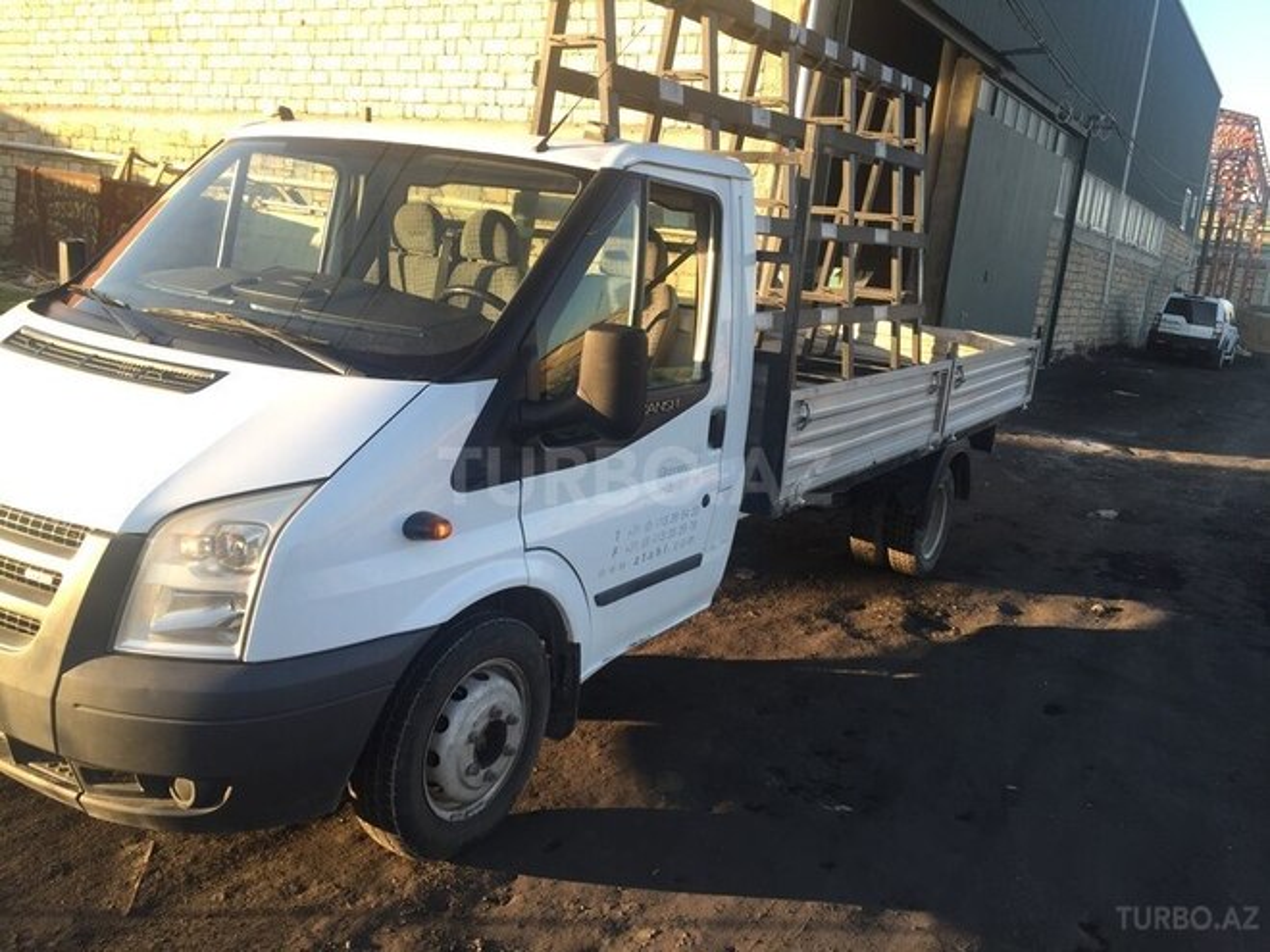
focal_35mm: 29
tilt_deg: -11.7
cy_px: 476
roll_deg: -5.5
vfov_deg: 48.2
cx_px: 635
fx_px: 1064
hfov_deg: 61.7
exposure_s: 1/240
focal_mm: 4.15
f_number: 2.2
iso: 32
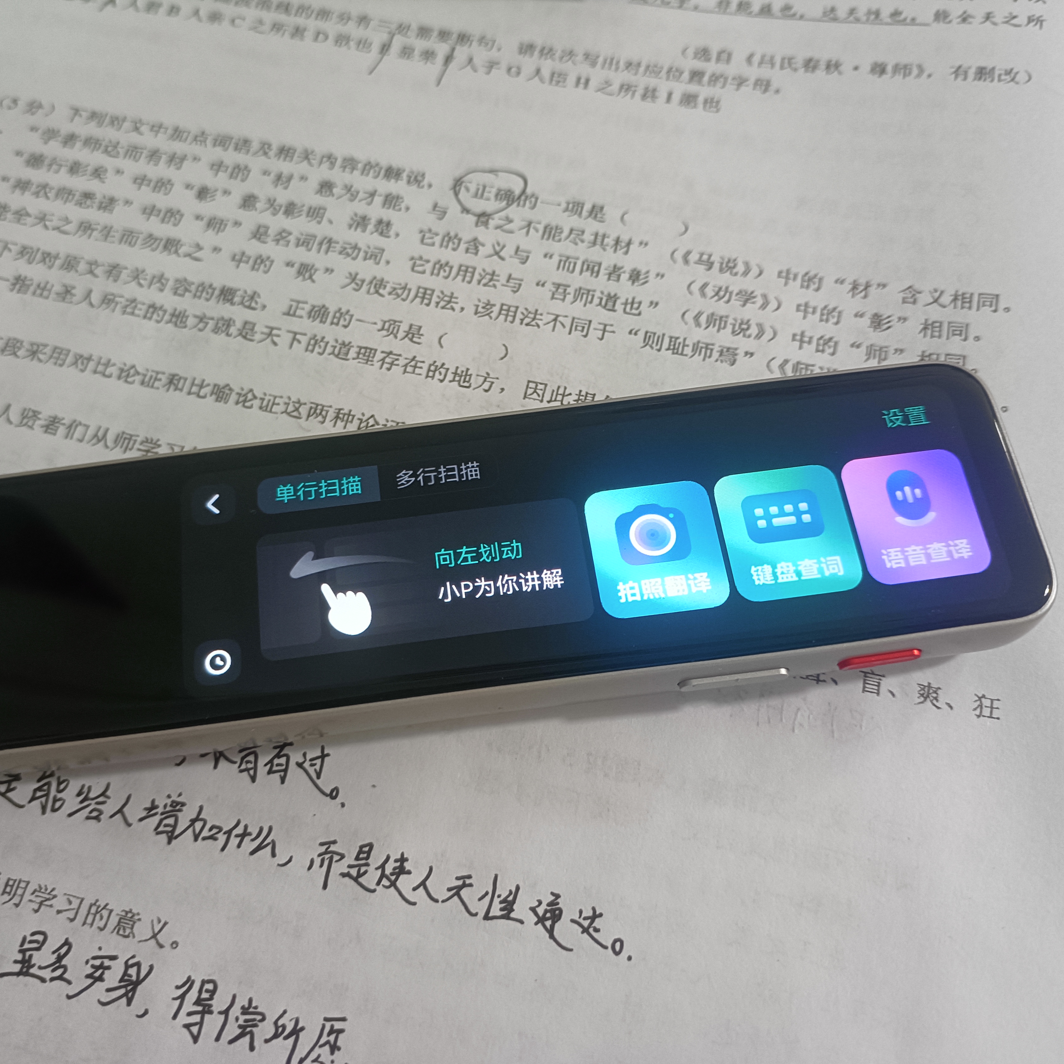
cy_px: 538
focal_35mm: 31
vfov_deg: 52.5
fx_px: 1078
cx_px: 470
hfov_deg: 52.4
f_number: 1.8
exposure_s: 1/33.3
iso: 1216
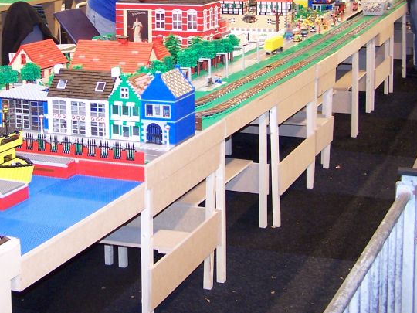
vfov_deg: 20.0
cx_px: 110
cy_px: 28
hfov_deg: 26.7
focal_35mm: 72
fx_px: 867
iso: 140
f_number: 2.8
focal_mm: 6.3
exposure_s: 1/6
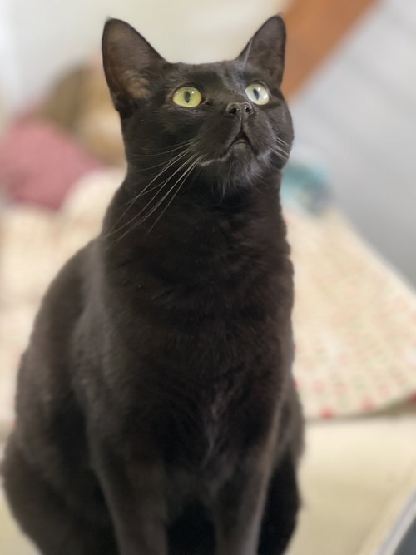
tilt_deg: -17.0
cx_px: 208
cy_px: 278
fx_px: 1234
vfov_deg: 25.3
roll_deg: +3.7
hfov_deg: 19.1
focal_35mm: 77
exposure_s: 1/40
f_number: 2.8
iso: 250
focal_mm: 9
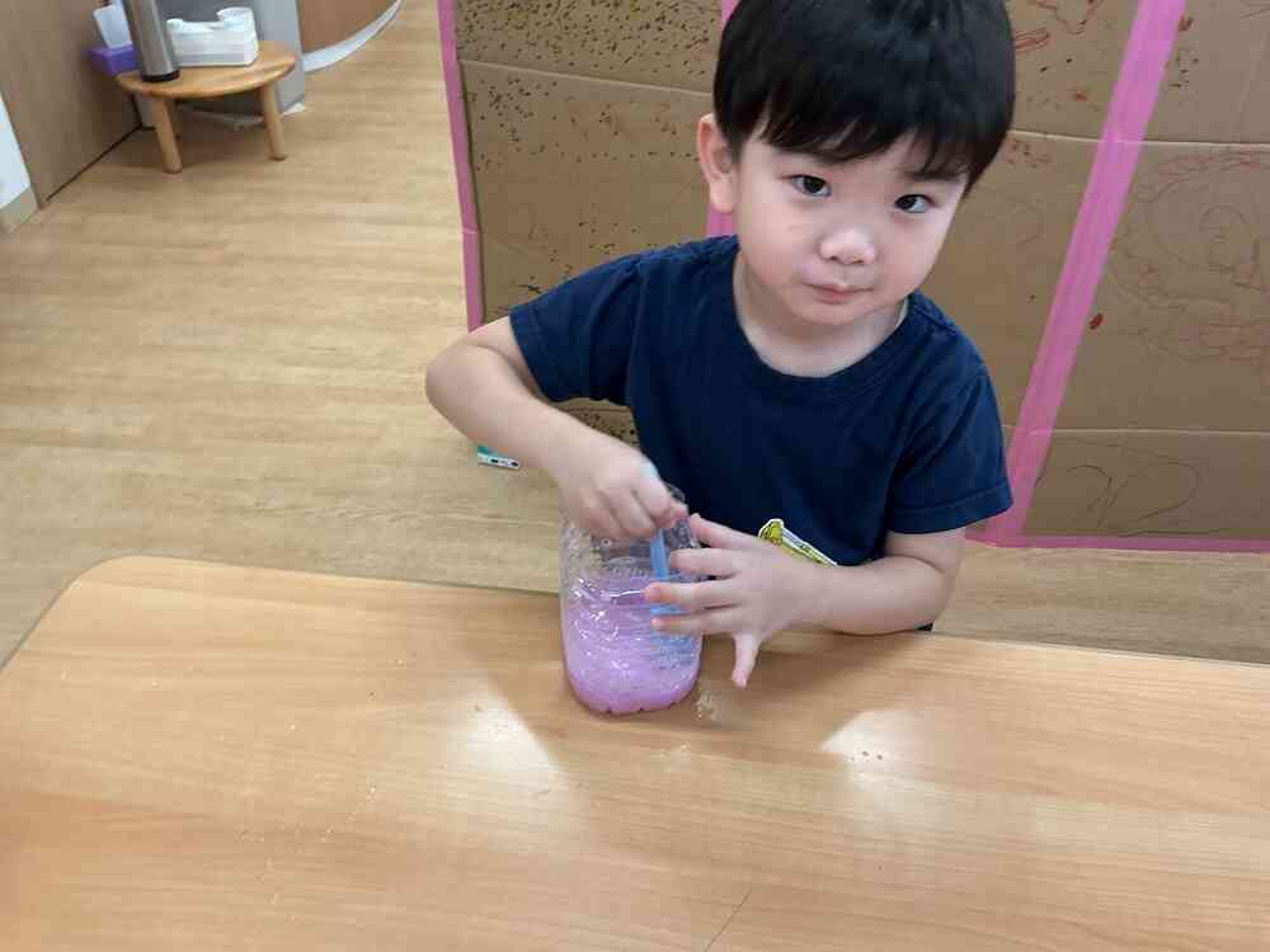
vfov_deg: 48.2
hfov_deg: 61.7
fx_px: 1064
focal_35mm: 29
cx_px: 635
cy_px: 476
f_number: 1.8
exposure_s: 1/120
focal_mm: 3
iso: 64
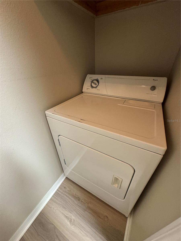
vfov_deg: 102.1
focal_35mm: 14
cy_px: 120
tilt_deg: -34.6
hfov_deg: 85.7
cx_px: 90
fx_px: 98
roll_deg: +4.3
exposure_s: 1/60
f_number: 2.2
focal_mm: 2.22
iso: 400
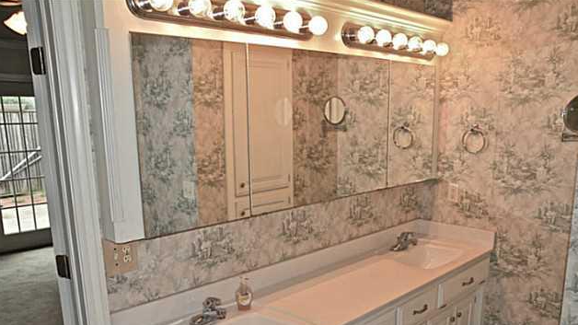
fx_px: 460
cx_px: 291
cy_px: 218
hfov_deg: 64.3
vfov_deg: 38.5
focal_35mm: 30
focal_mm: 4.7
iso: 64
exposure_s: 1/65.7
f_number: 2.8
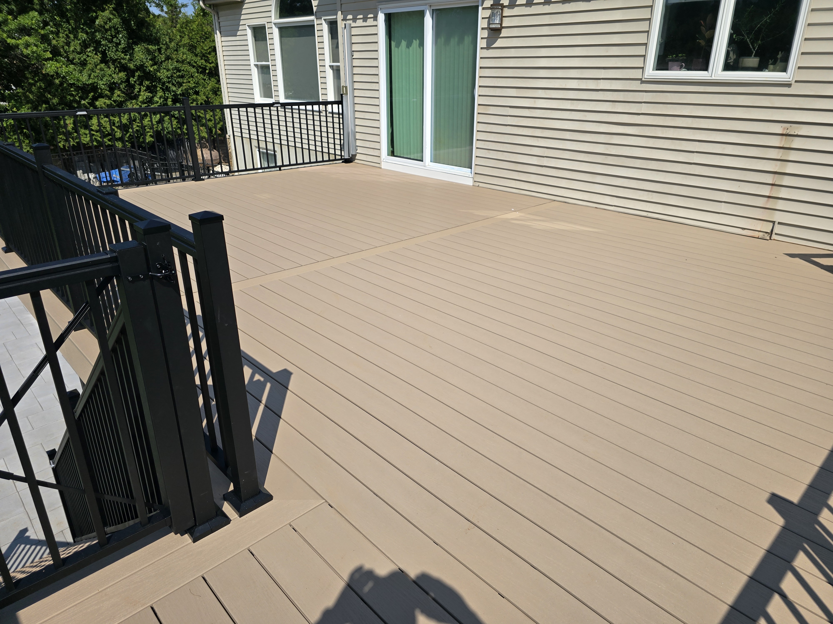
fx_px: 553
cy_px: 312
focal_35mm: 23
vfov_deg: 58.9
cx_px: 416
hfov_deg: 73.9
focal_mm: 6.3
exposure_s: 1/1235
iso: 12
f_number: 1.7
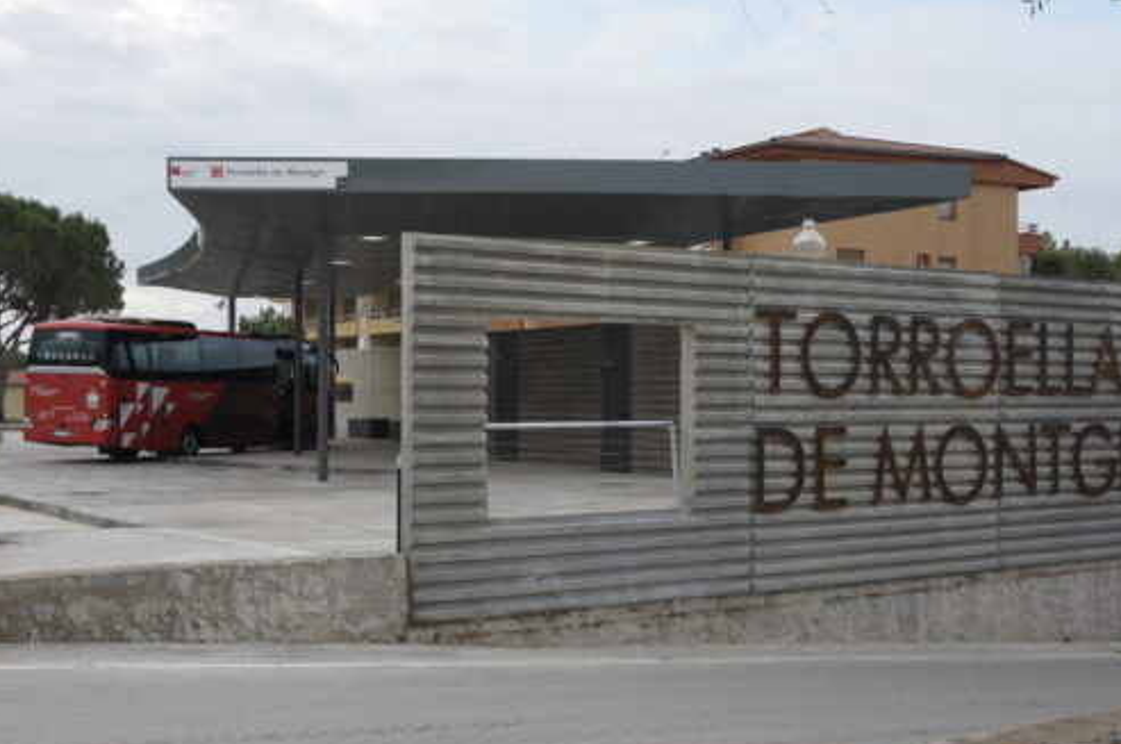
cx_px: 446
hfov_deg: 40.4
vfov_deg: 27.6
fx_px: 1514
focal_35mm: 49
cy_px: 394
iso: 100
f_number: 6.3
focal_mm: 23
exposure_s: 1/80
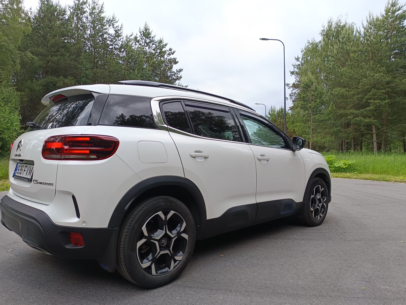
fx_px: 293
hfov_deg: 69.4
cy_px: 158
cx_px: 207
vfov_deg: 54.9
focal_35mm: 25
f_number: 1.7
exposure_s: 1/100
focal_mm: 5.31
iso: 58
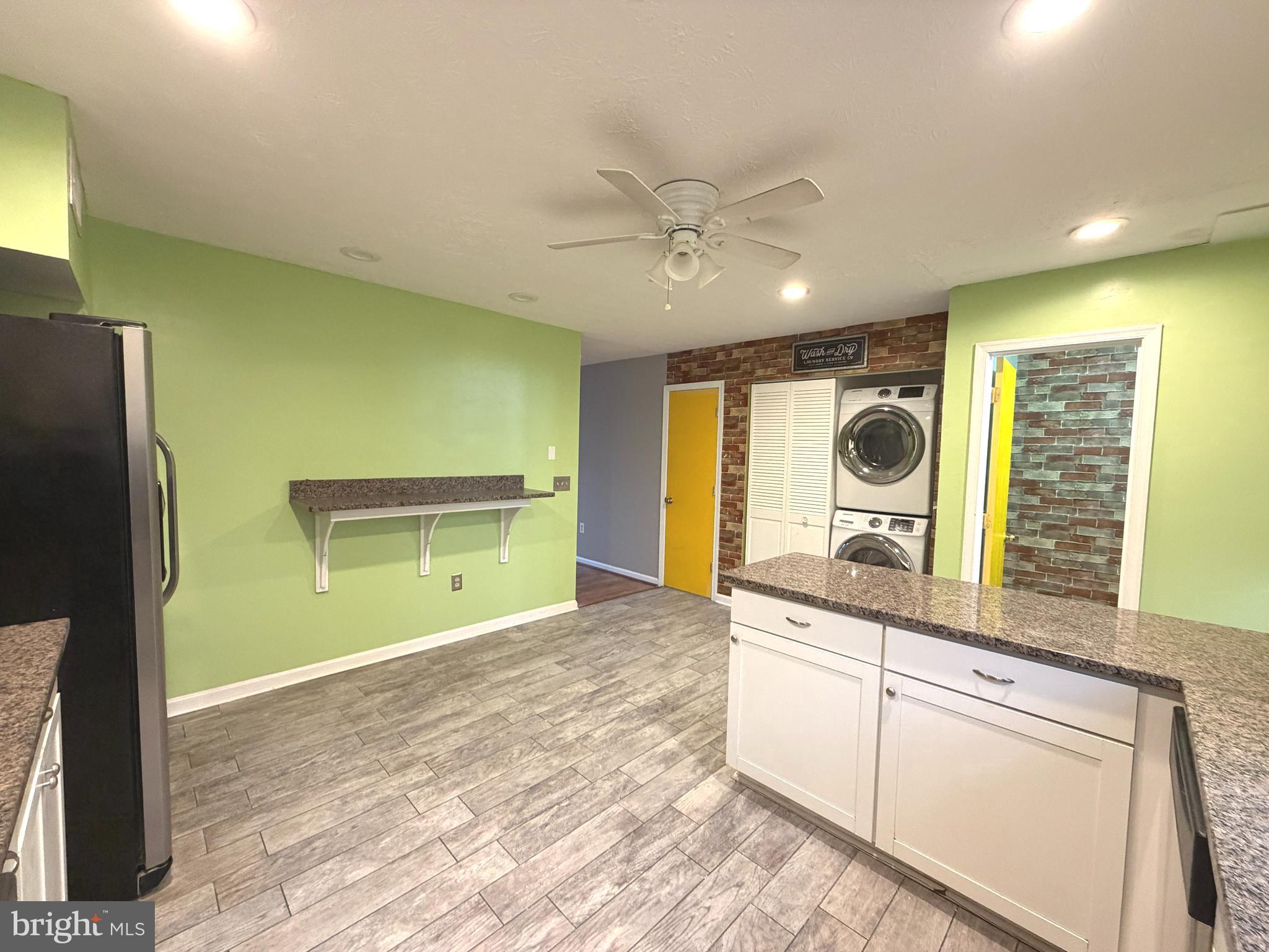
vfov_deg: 85.7
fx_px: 513
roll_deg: -1.7
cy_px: 476
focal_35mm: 14
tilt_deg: -4.0
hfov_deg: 102.1
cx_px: 634
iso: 400
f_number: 2.2
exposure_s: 1/60
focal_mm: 2.22
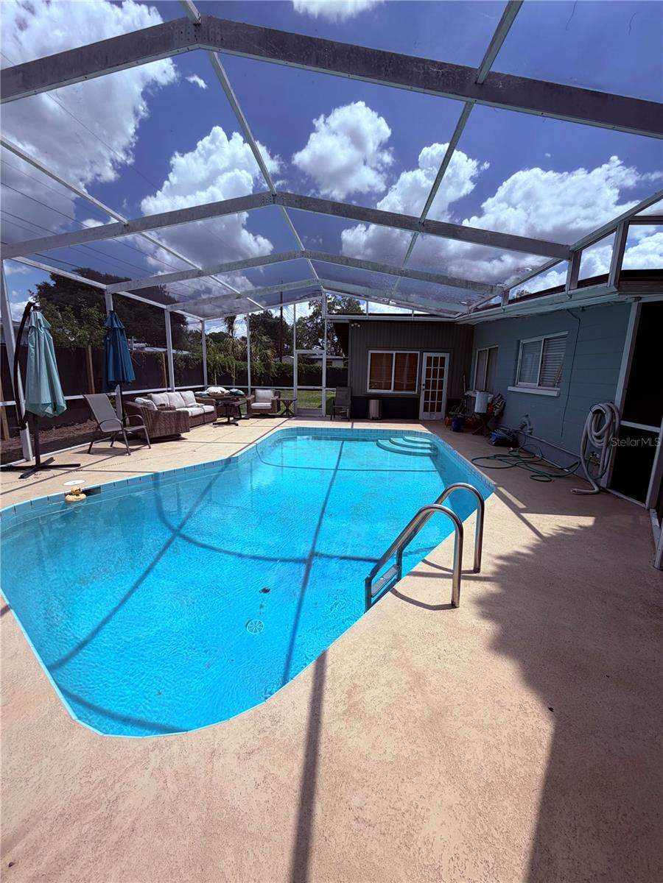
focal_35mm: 14
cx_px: 332
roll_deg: -0.8
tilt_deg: -10.7
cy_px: 442
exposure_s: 1/779
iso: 20
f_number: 2.2
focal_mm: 2.22
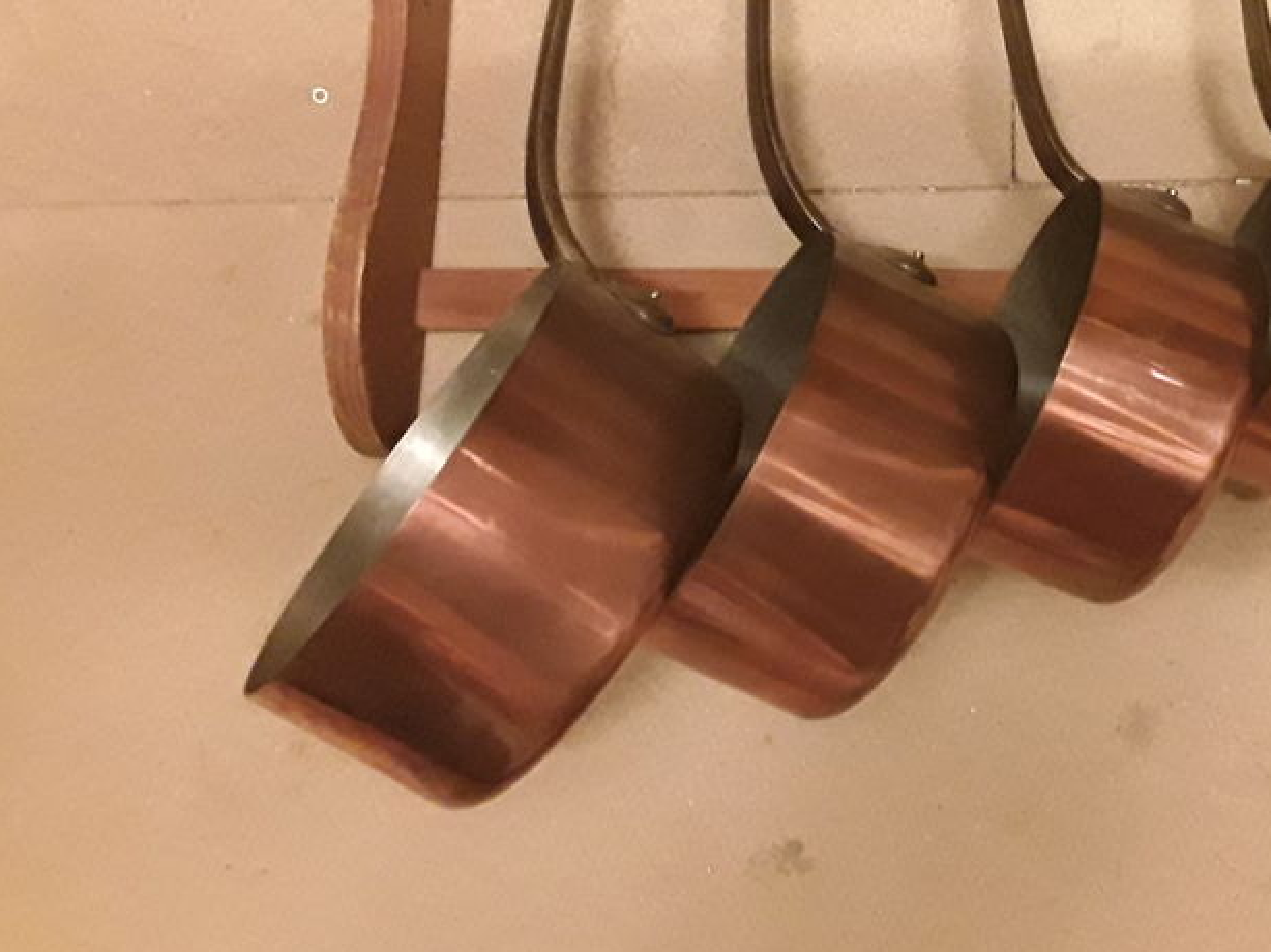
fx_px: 1615
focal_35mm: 44
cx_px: 963
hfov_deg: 41.6
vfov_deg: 32.6
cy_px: 329
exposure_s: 1/17
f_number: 1.9
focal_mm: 2.91
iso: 400
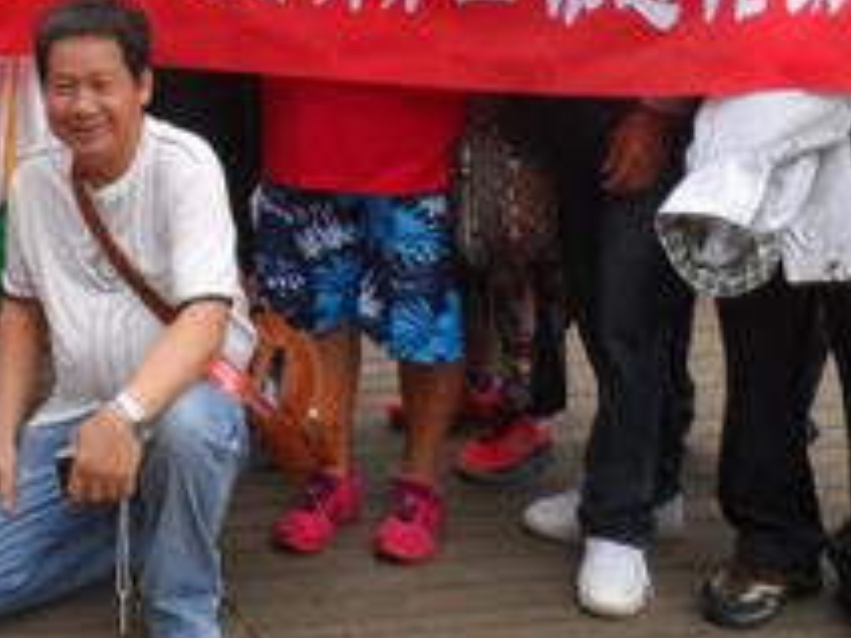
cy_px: -148
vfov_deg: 20.1
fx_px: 1672
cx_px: 0
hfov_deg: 27.0
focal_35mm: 68
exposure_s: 1/250
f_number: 3.2
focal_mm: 4
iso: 80
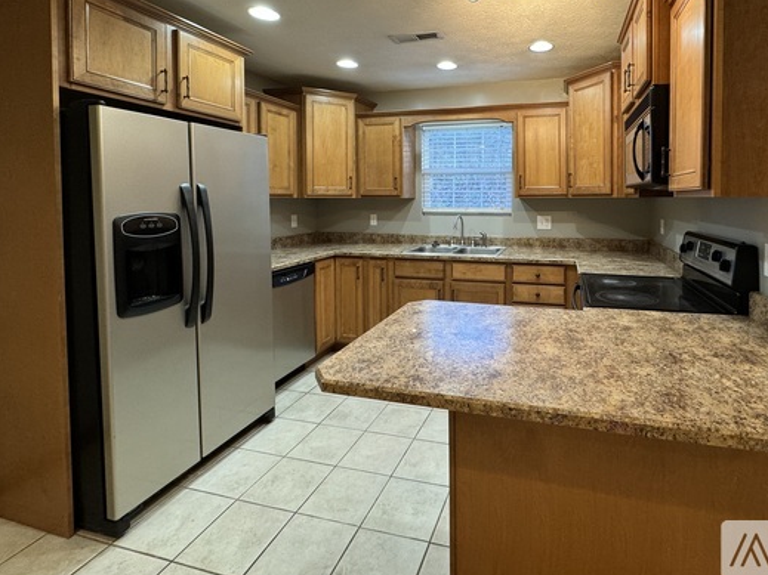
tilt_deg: -1.7
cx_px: 467
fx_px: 399
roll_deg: +0.2
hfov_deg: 86.5
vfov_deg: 70.2
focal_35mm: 18
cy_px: 210
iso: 200
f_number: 2.2
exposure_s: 1/60
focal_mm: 2.22
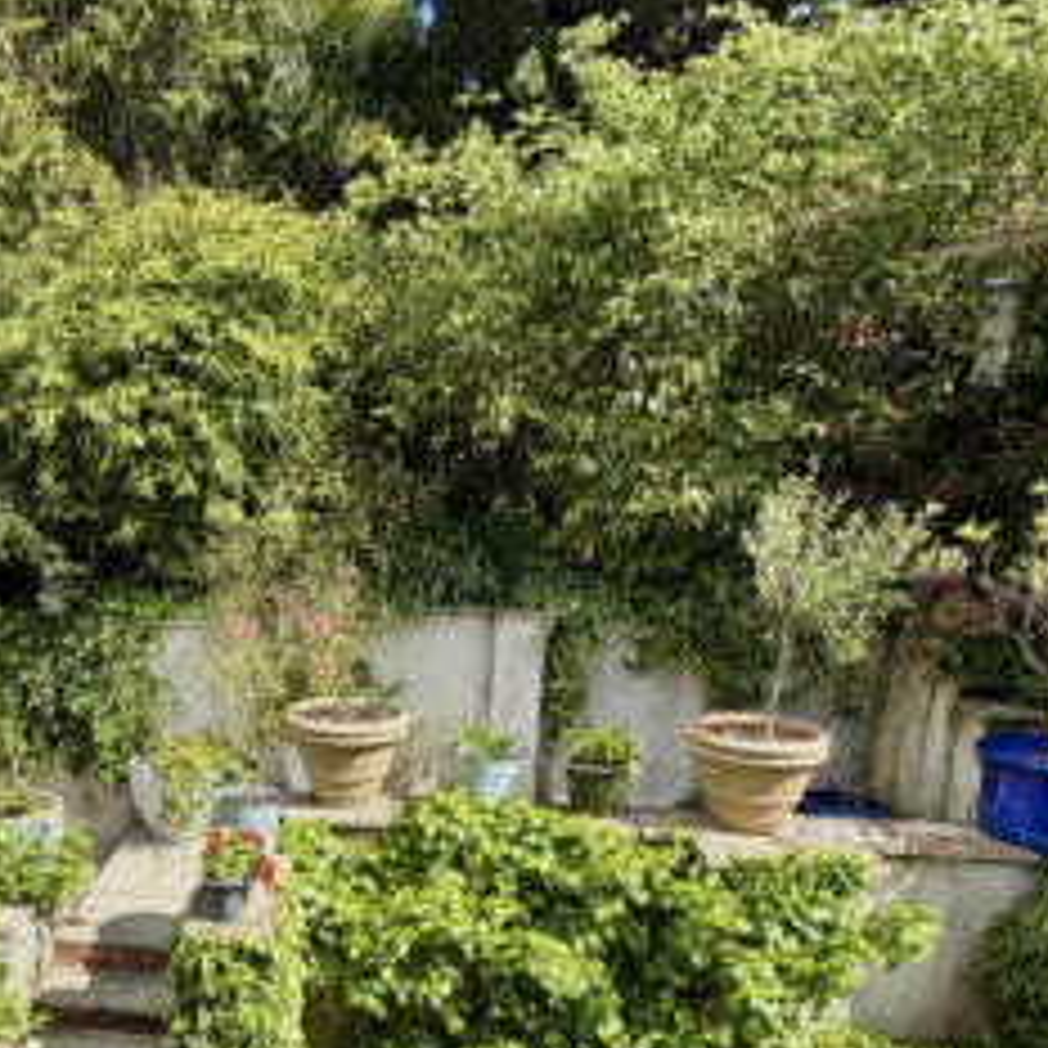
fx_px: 1062
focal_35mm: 31
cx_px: 187
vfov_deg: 51.7
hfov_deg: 49.0
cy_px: 686
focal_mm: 2.22
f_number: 2.2
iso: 40
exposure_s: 1/590
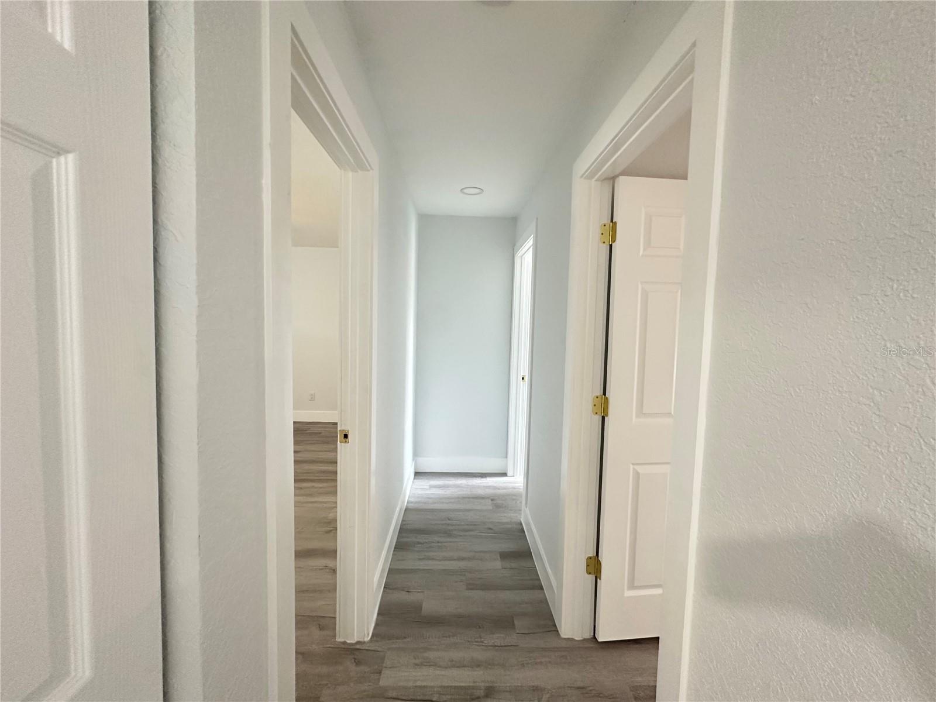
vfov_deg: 85.7
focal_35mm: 14
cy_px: 351
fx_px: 379
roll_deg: -1.7
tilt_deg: -4.4
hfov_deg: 102.1
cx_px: 468
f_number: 2.2
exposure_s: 1/60
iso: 250
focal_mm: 2.22
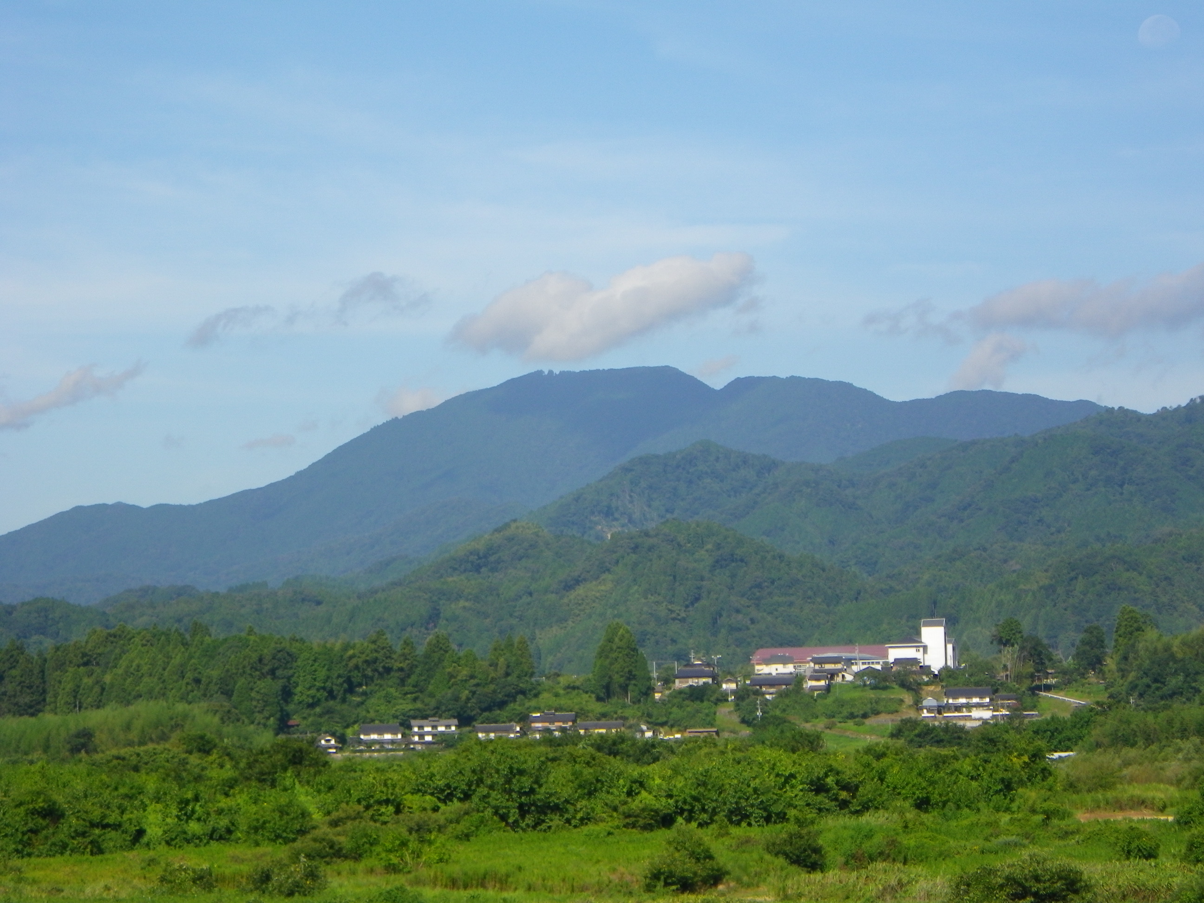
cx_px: 602
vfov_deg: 10.6
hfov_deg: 14.1
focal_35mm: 140
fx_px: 4869
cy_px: 452
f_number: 6.6
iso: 80
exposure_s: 1/250
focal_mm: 25
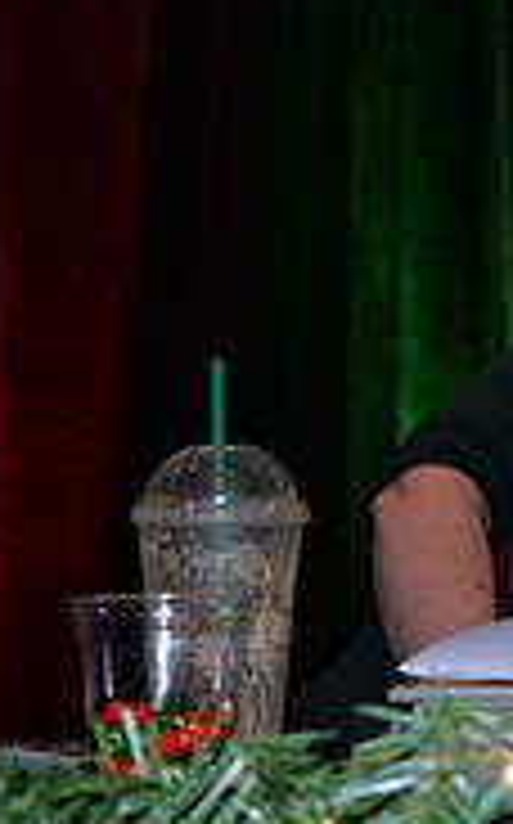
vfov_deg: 20.8
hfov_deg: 10.9
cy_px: 412
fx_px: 2242
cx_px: 1256
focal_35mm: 100
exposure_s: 1/250
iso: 2500
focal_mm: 31
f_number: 6.3
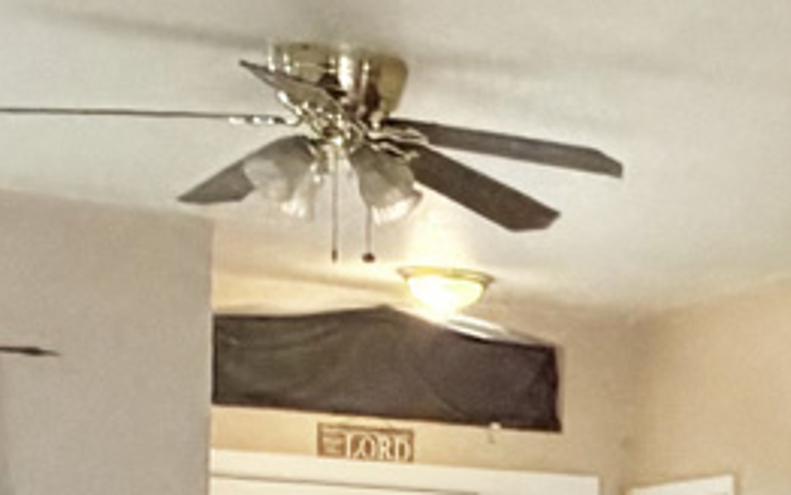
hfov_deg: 14.5
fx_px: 2502
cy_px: 709
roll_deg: -0.6
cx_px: 1630
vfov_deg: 10.9
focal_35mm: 116
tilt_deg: -0.2
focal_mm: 2.22
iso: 320
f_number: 2.2
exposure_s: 1/120
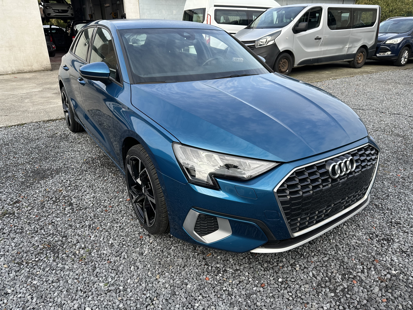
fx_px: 286
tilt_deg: -22.7
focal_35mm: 24
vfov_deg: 56.8
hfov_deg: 71.6
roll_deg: -1.1
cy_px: 155
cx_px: 206
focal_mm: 6.86
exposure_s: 1/709
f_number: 1.78
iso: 80
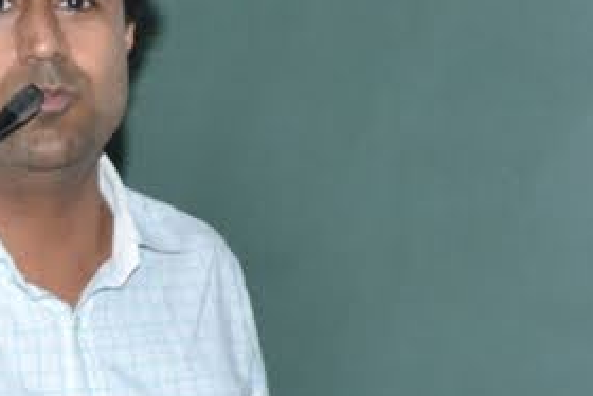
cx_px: -311
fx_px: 4153
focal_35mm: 252
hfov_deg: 8.0
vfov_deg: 5.5
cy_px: 331
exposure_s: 1/200
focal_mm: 46
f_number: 6.3
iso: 1600
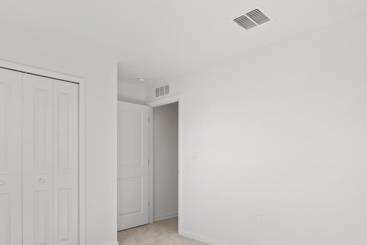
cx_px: 170
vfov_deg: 54.3
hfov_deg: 76.0
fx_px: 234
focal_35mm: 23
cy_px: 158
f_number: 9
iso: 100
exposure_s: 1/4
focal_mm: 16
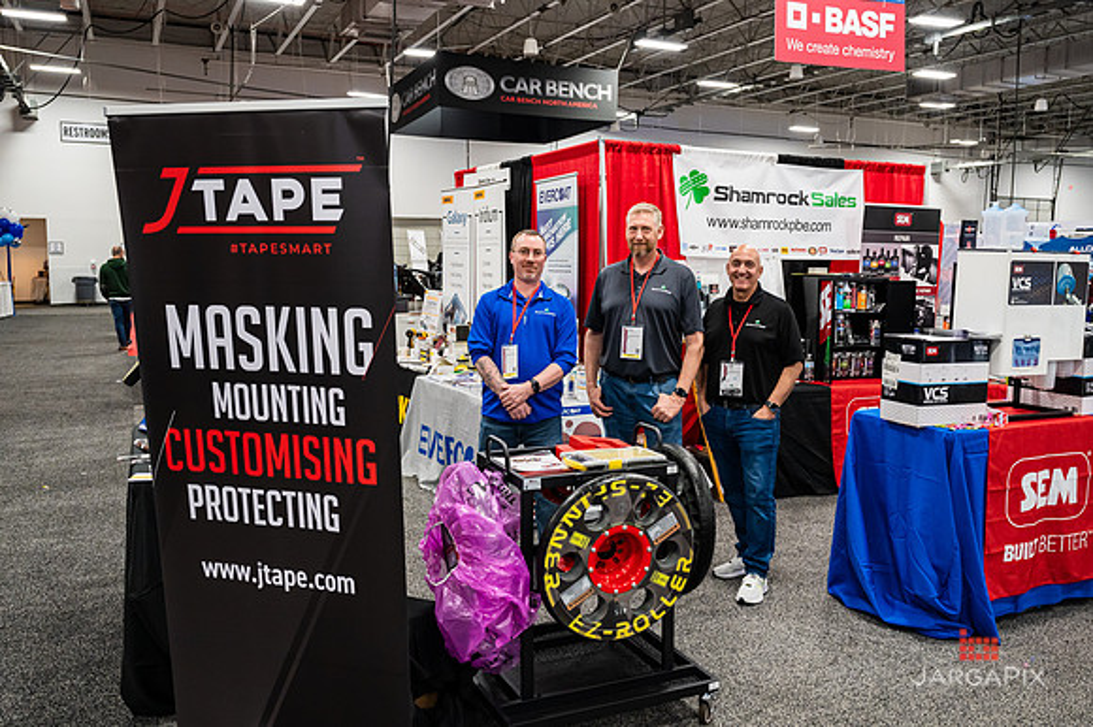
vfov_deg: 41.9
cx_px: 568
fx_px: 951
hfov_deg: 59.8
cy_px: 359
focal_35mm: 31
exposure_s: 1/200
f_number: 4
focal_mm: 29.5
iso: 3200
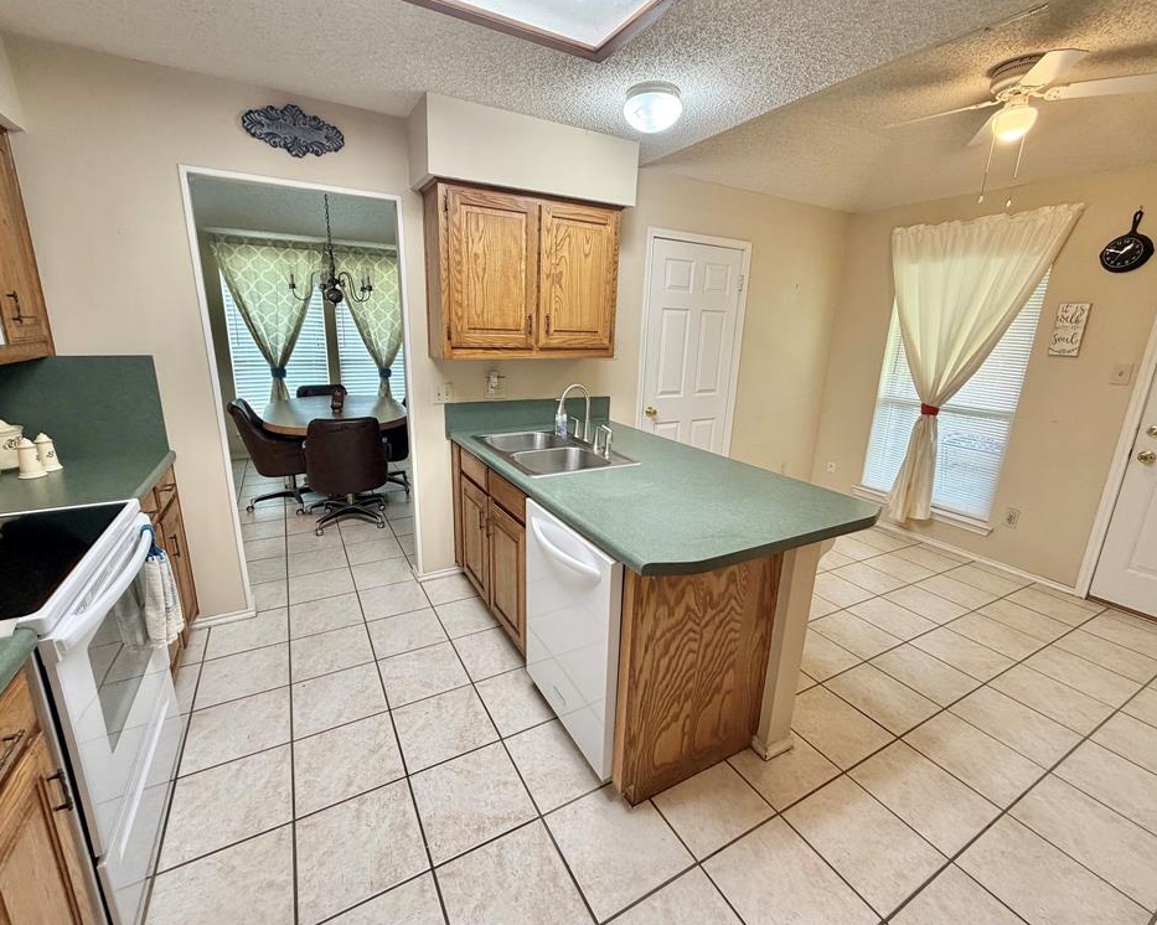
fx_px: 514
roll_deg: -1.5
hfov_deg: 96.8
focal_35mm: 15
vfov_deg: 84.0
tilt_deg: -13.9
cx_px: 573
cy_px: 453
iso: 160
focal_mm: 2.22
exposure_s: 1/60
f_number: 2.2
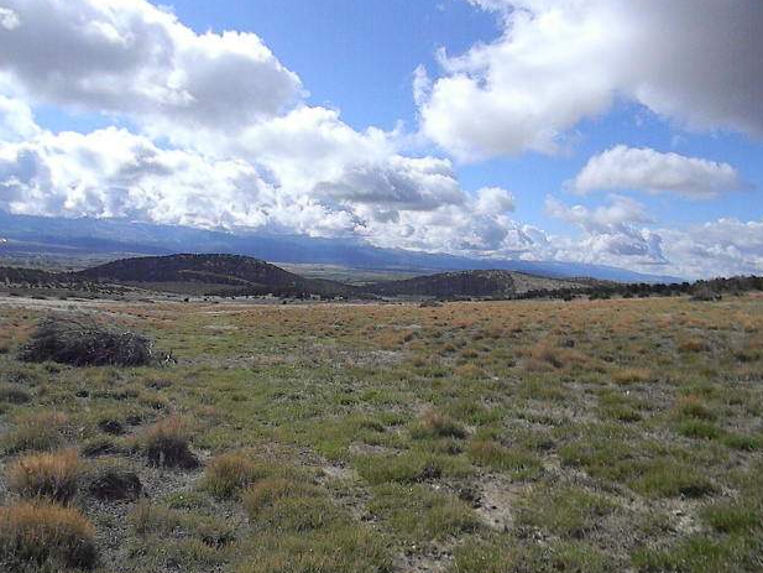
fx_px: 617
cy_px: 290
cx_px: 373
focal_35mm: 28
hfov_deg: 63.4
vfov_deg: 49.8
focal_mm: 5
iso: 651
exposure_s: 1/2841
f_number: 7
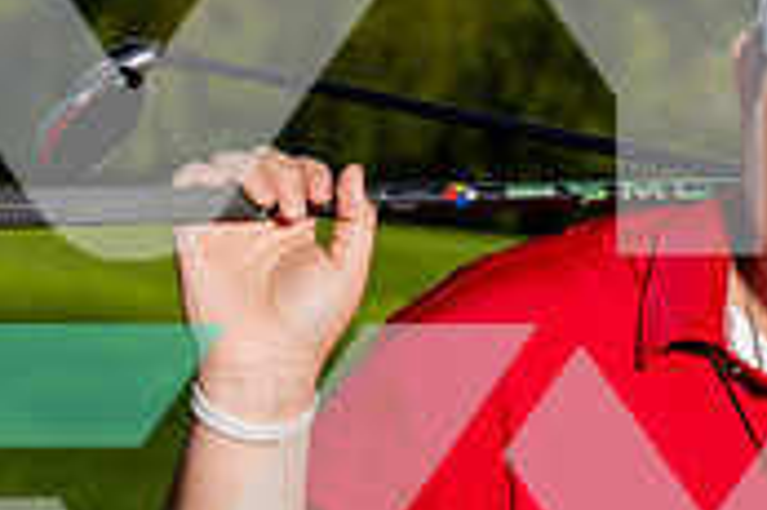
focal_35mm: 257
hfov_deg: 8.0
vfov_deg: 5.3
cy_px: 552
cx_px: 888
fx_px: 5470
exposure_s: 1/1250
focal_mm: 70
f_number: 5.6
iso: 100
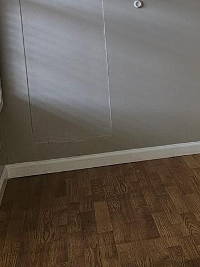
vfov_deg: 25.8
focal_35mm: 75
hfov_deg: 17.3
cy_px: 84
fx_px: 578
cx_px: 316
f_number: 1.7
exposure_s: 1/30
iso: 100
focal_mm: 6.3
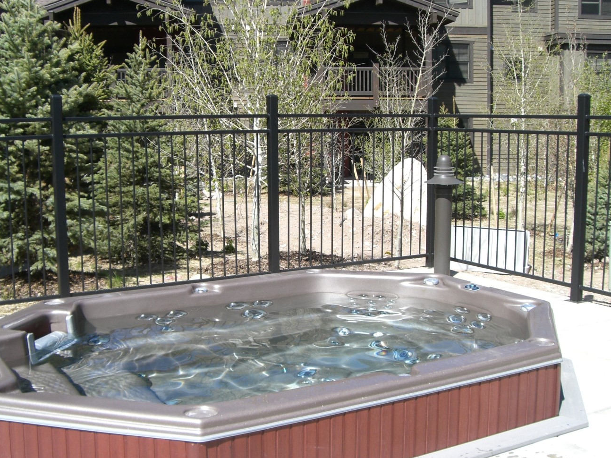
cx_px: 278
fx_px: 829
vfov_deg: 30.9
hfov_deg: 40.4
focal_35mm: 47
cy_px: 221
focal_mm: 6.2
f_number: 4.3
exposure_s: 1/320
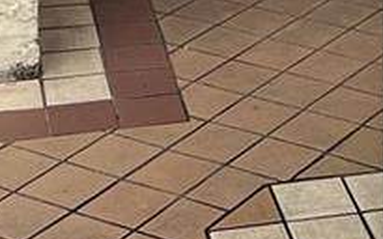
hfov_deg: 12.9
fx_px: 1680
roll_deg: +0.5
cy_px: -734
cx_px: 377
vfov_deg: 6.5
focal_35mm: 161
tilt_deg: +3.9
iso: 50
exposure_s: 1/1159
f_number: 1.5
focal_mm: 5.7
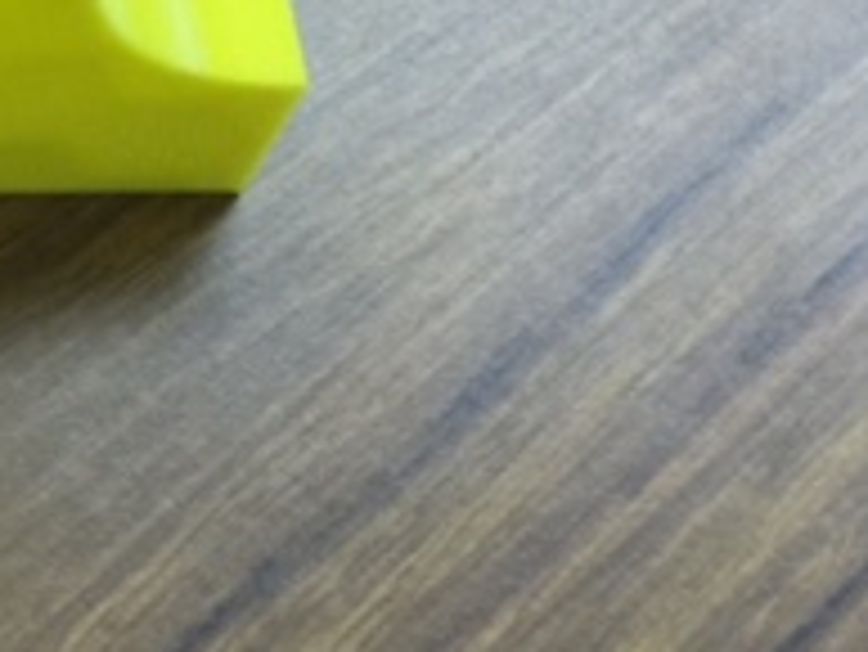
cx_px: -378
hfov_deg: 18.4
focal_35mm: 96
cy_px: -310
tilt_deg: -54.7
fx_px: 2409
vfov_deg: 14.4
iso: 50
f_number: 2.2
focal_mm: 4.15
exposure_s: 1/30
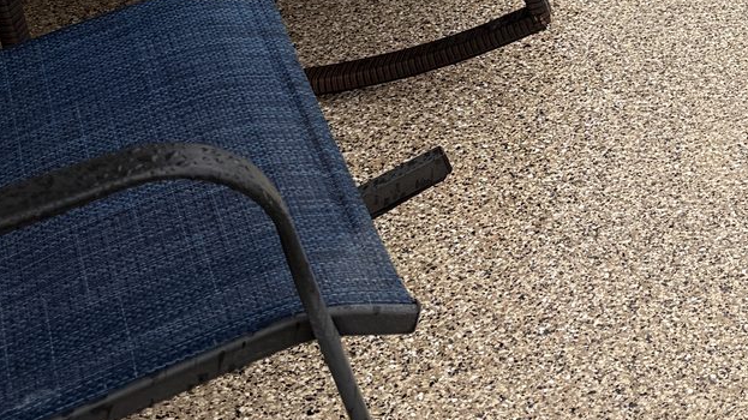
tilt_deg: -23.0
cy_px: -139
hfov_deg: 23.4
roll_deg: -2.1
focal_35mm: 84
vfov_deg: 13.8
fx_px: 1666
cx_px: 874
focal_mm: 6.76
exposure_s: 1/627
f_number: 1.78
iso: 80
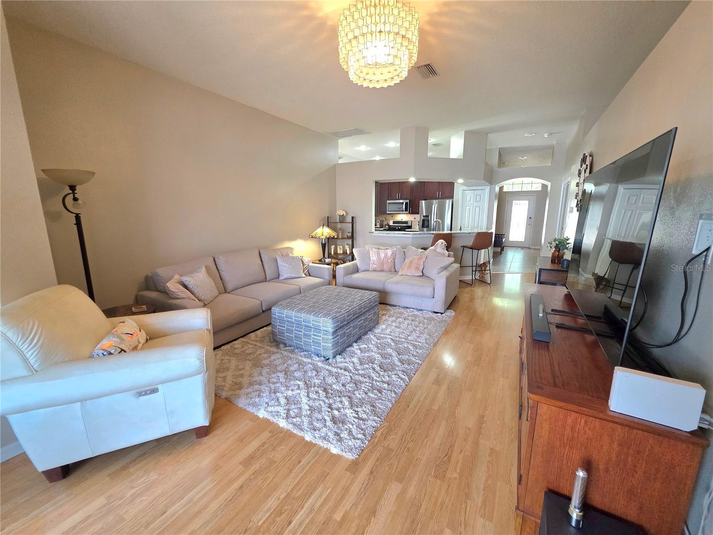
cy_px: 268
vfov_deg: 89.9
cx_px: 356
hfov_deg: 106.2
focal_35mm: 13
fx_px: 268
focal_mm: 2.2
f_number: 1.9
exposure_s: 1/120
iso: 250
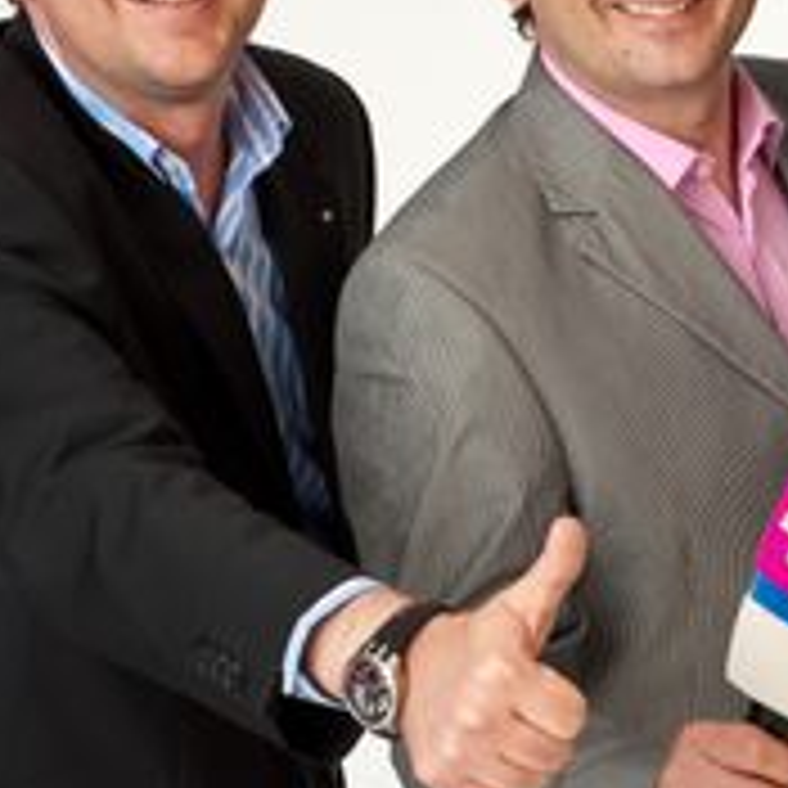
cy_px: 317
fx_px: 4816
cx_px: 684
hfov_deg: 9.3
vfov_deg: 9.4
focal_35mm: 187
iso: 100
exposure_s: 1/200
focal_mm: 50
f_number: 8
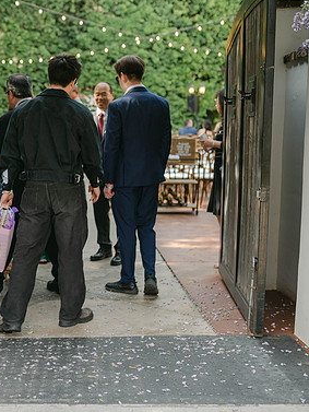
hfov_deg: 26.5
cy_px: 205
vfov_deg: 36.2
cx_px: 24
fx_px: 630
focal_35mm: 53
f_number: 2
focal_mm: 35
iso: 100
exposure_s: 1/500
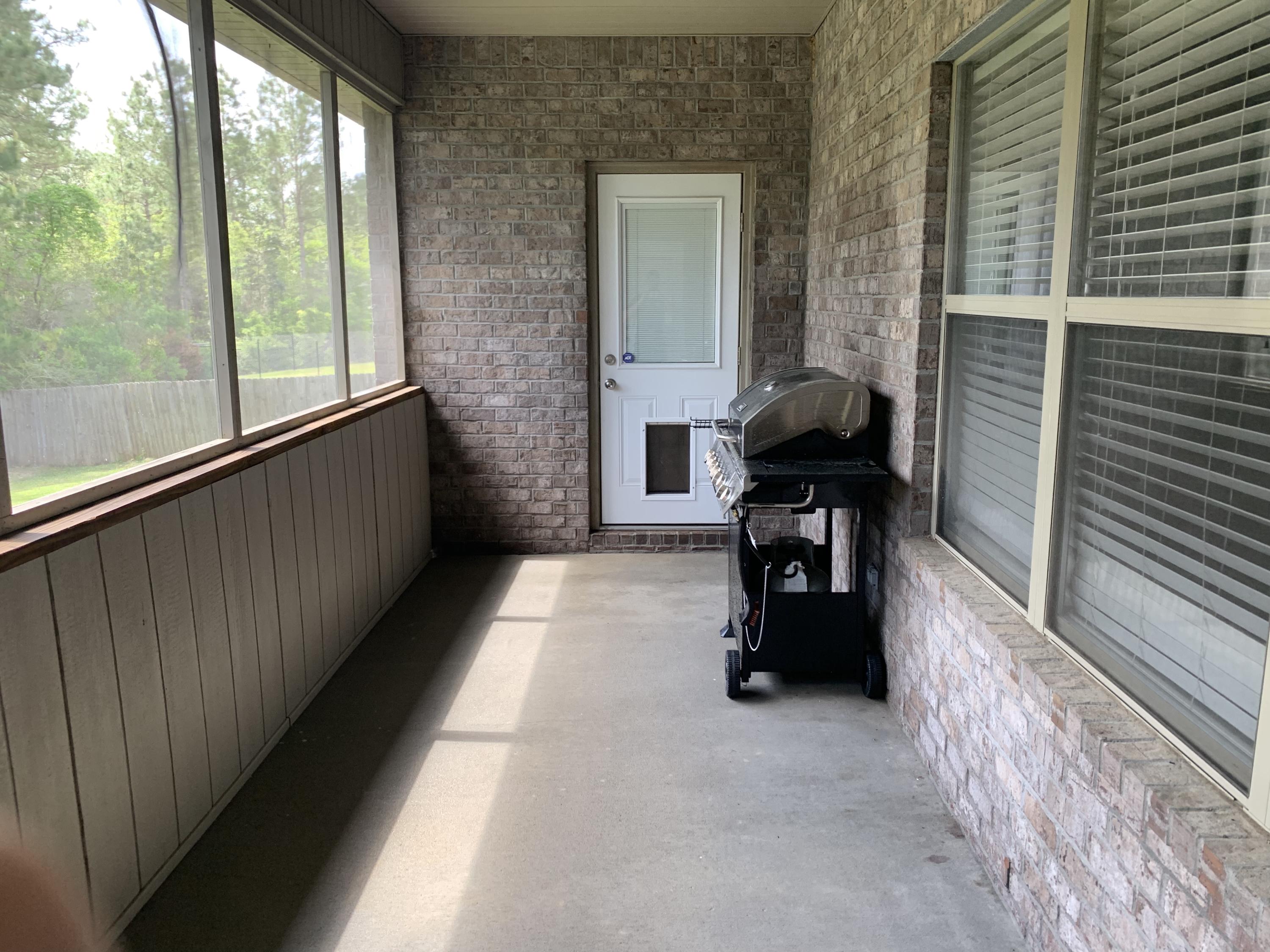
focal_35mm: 26
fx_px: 954
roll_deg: +0.7
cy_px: 476
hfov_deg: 67.3
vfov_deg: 53.1
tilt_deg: -9.8
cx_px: 635
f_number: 1.8
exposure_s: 1/121
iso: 80
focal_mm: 4.25
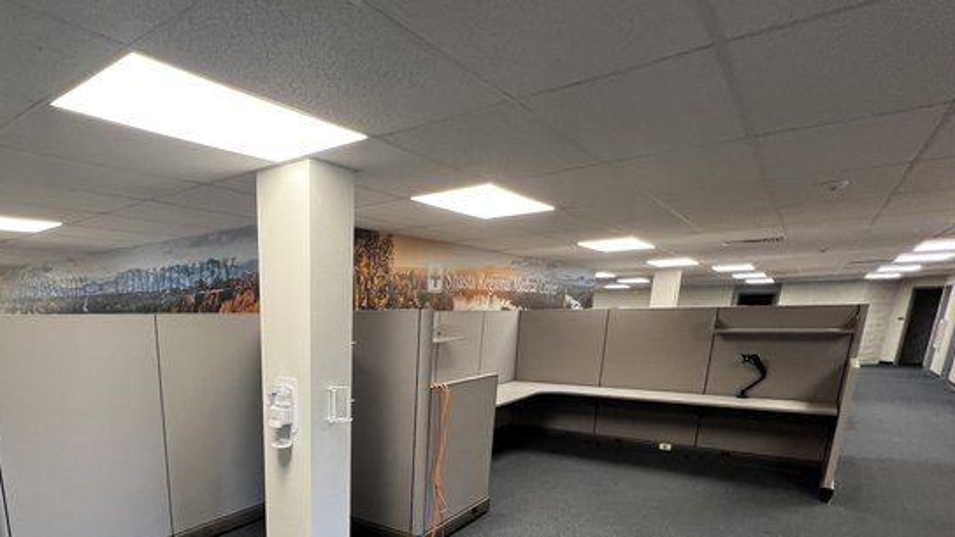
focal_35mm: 20
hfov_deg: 82.9
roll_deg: +1.3
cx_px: 298
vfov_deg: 51.3
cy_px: 451
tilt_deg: -14.2
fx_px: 506
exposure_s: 1/75
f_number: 1.8
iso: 250
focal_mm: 1.57
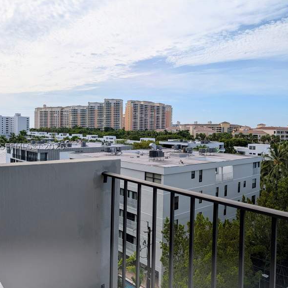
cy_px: 146
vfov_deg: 55.6
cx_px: 140
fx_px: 273
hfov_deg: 55.6
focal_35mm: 29
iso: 18
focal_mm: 6.9
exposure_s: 1/1792
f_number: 1.68
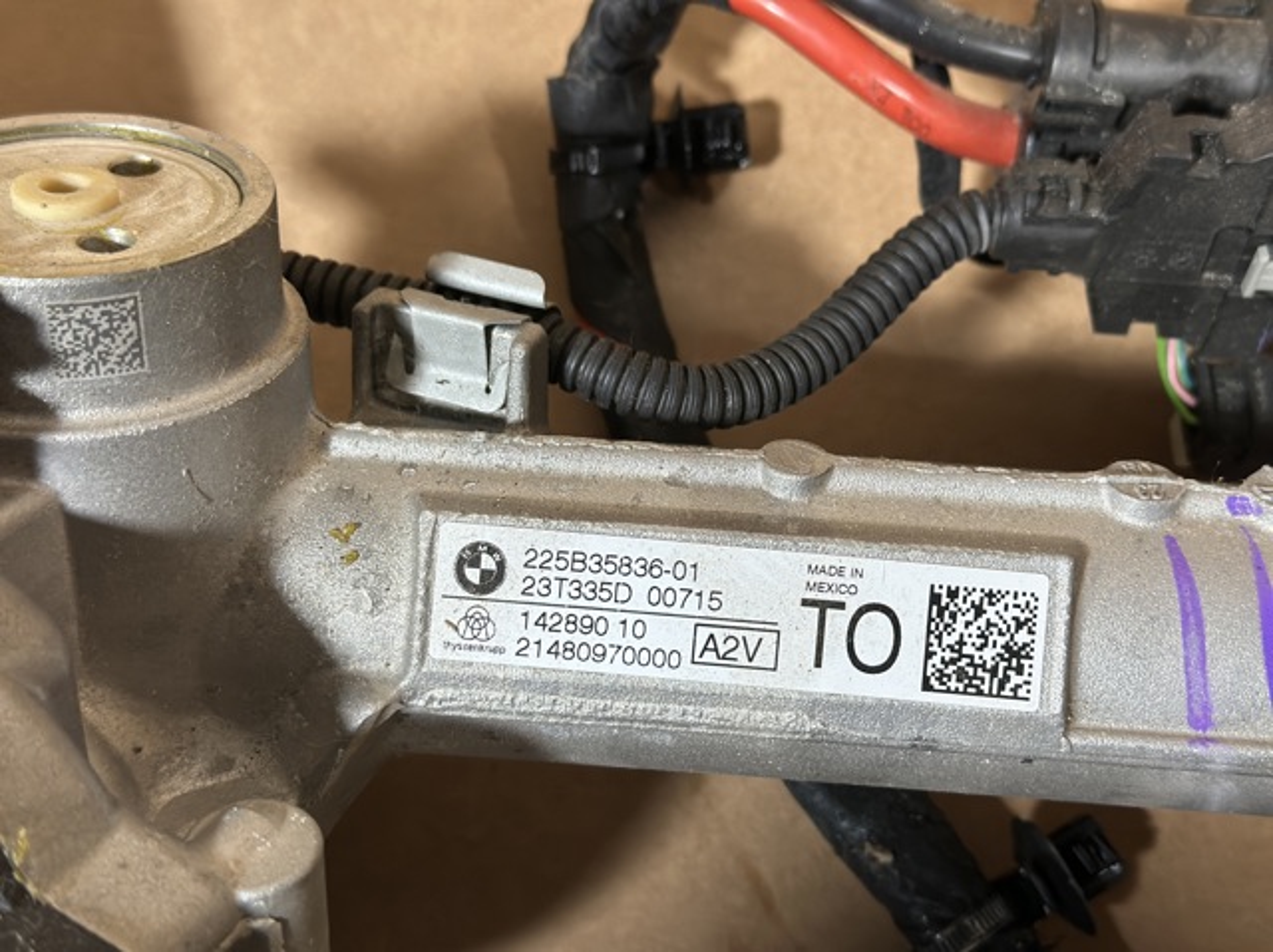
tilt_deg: -77.1
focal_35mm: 48
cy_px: 476
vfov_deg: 30.2
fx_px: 1764
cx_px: 636
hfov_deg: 39.7
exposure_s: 1/50
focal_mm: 6.86
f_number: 1.78
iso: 250
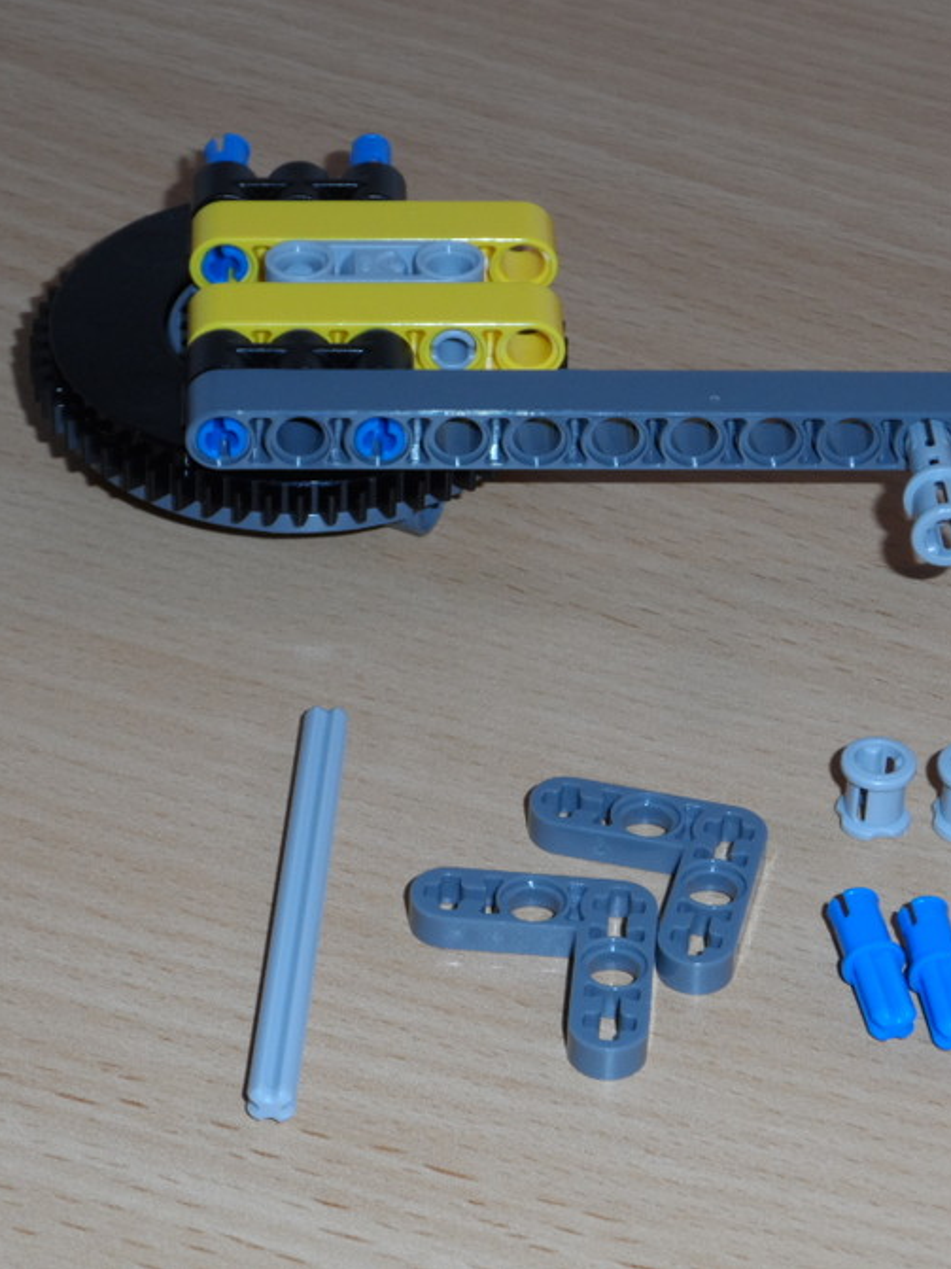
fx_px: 4324
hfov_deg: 12.5
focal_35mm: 118
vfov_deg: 16.7
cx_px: 543
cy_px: 633
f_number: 4.5
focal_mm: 14.3
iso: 100
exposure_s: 1/20
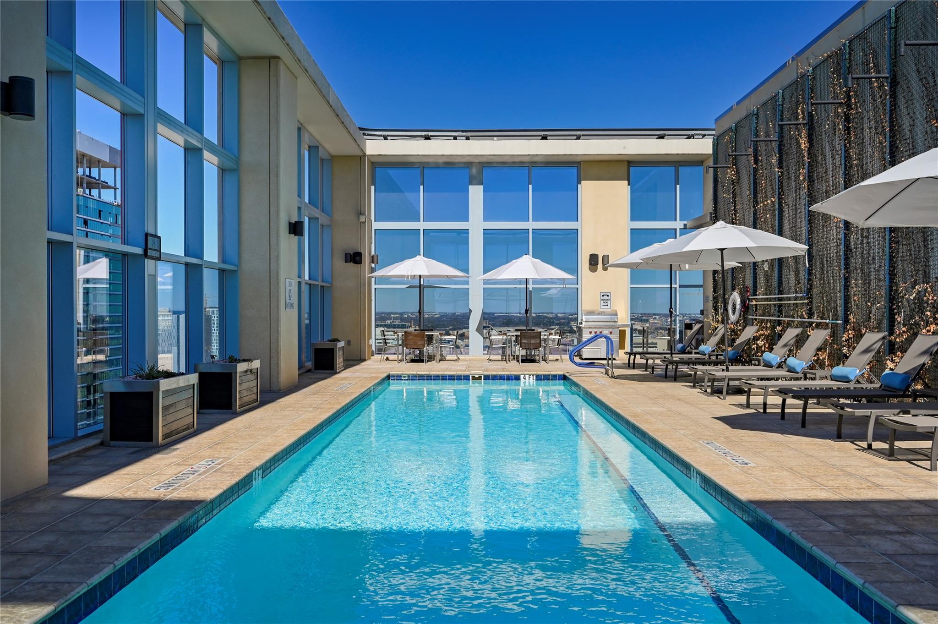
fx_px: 781
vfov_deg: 43.5
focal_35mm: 30
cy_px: 312
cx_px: 469
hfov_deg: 62.0
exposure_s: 1/6400
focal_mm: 30
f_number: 8
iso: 500
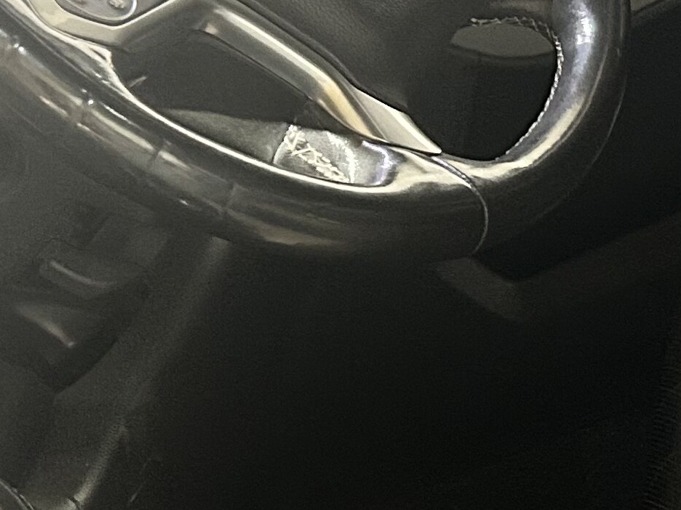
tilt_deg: -35.0
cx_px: 653
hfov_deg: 17.2
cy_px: 433
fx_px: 2203
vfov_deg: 13.1
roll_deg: +40.2
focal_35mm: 112
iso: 500
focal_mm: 5.7
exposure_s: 1/30
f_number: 1.5
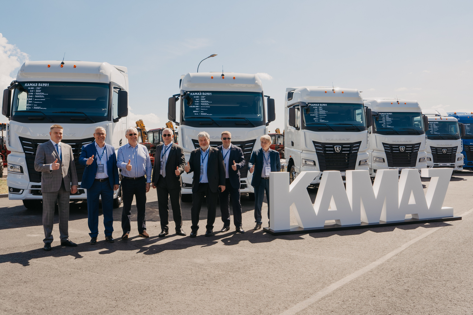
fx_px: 368
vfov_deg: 46.4
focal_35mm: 28
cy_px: 158
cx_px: 236
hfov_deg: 65.5
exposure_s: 1/200
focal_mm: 28
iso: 160
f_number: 11
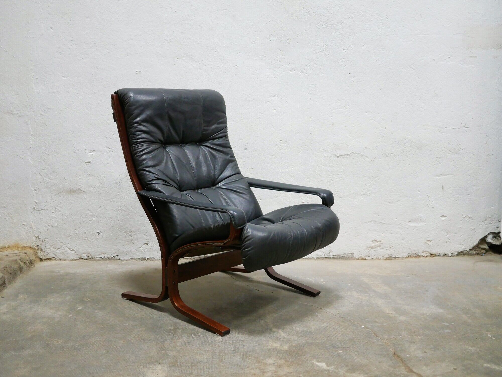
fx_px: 580
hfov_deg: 46.8
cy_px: 188
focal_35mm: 40
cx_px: 251
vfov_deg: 36.0
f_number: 1.7
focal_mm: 20
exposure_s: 1/60
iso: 1250
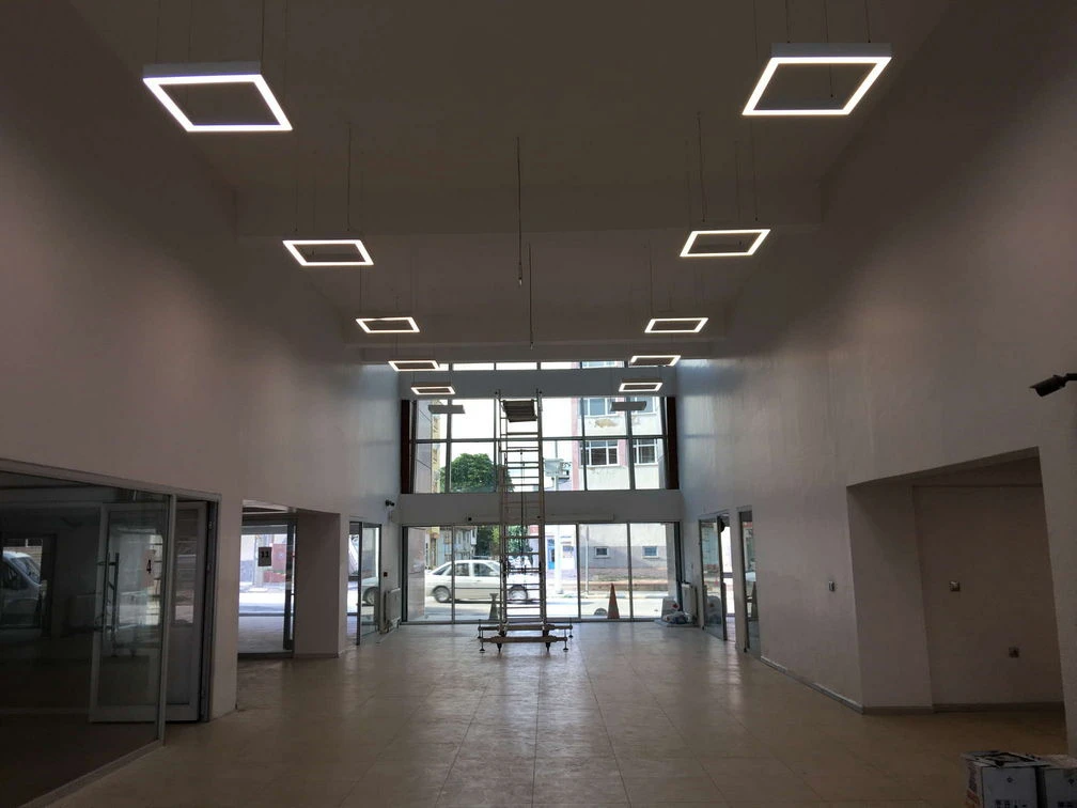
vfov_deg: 48.2
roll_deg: -0.6
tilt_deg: +11.1
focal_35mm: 29
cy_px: 404
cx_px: 538
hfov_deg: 61.7
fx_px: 902
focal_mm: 4.15
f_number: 2.2
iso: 25
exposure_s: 1/106
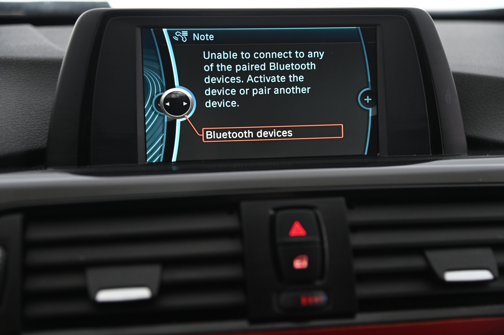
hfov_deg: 32.4
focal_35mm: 62
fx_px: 867
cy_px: 168
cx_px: 252
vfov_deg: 21.9
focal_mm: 62
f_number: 4
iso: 2000
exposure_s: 1/25
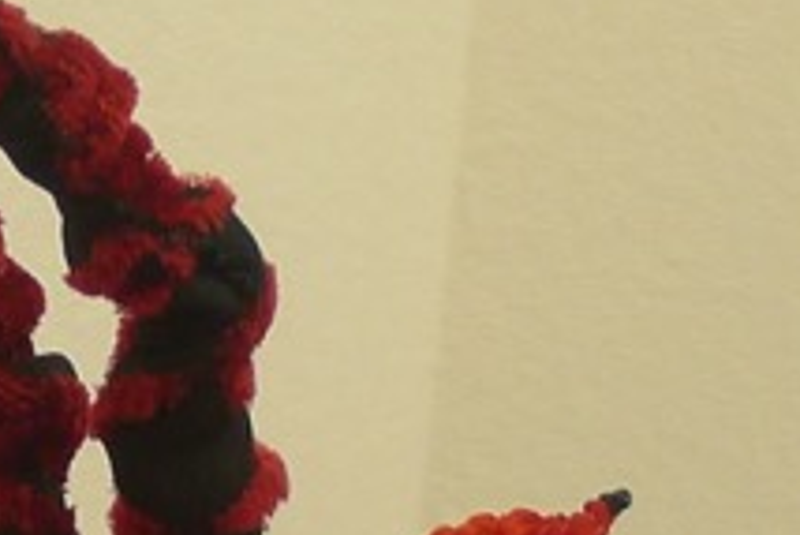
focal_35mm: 221
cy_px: 1433
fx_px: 4914
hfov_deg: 9.2
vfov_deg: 5.9
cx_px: -206
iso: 100
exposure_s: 1/80
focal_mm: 7.9
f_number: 2.4
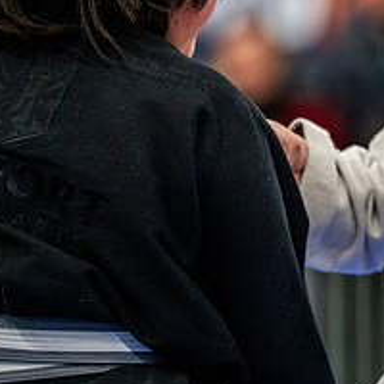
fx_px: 5999
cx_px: 513
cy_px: 122
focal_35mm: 478
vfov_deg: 3.7
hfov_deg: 3.7
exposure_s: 1/500
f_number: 2.8
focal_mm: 194
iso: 5000
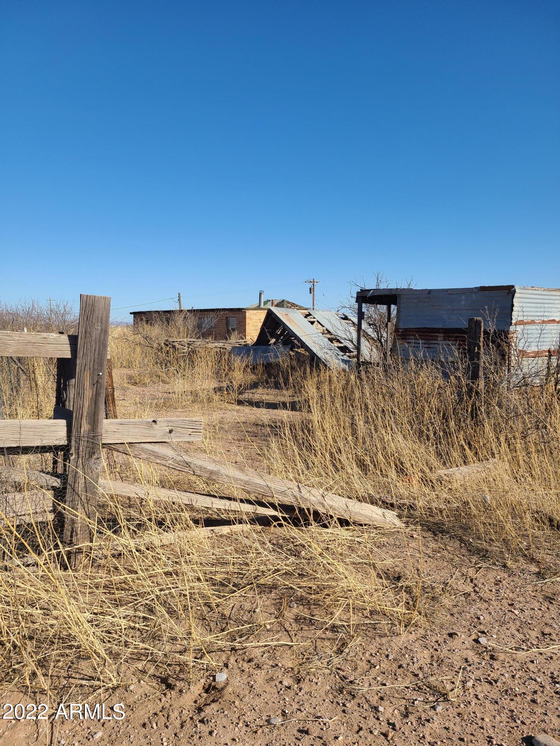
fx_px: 561
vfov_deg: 67.3
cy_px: 373
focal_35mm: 26
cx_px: 280
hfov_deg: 53.1
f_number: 1.8
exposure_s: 1/2277
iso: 40
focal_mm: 5.4
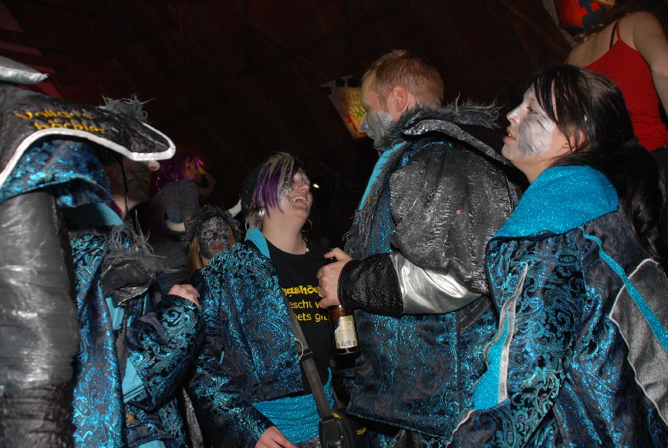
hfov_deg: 49.4
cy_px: 200
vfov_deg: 34.3
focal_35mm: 39
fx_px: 725
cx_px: 296
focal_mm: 22
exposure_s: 1/60
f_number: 4
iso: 200
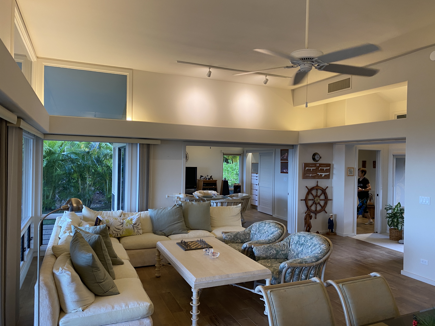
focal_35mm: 26
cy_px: 163
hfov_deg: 67.3
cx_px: 218
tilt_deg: -0.6
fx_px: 327
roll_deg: -1.2
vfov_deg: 53.1
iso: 100
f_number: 1.8
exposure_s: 1/60
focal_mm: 4.25
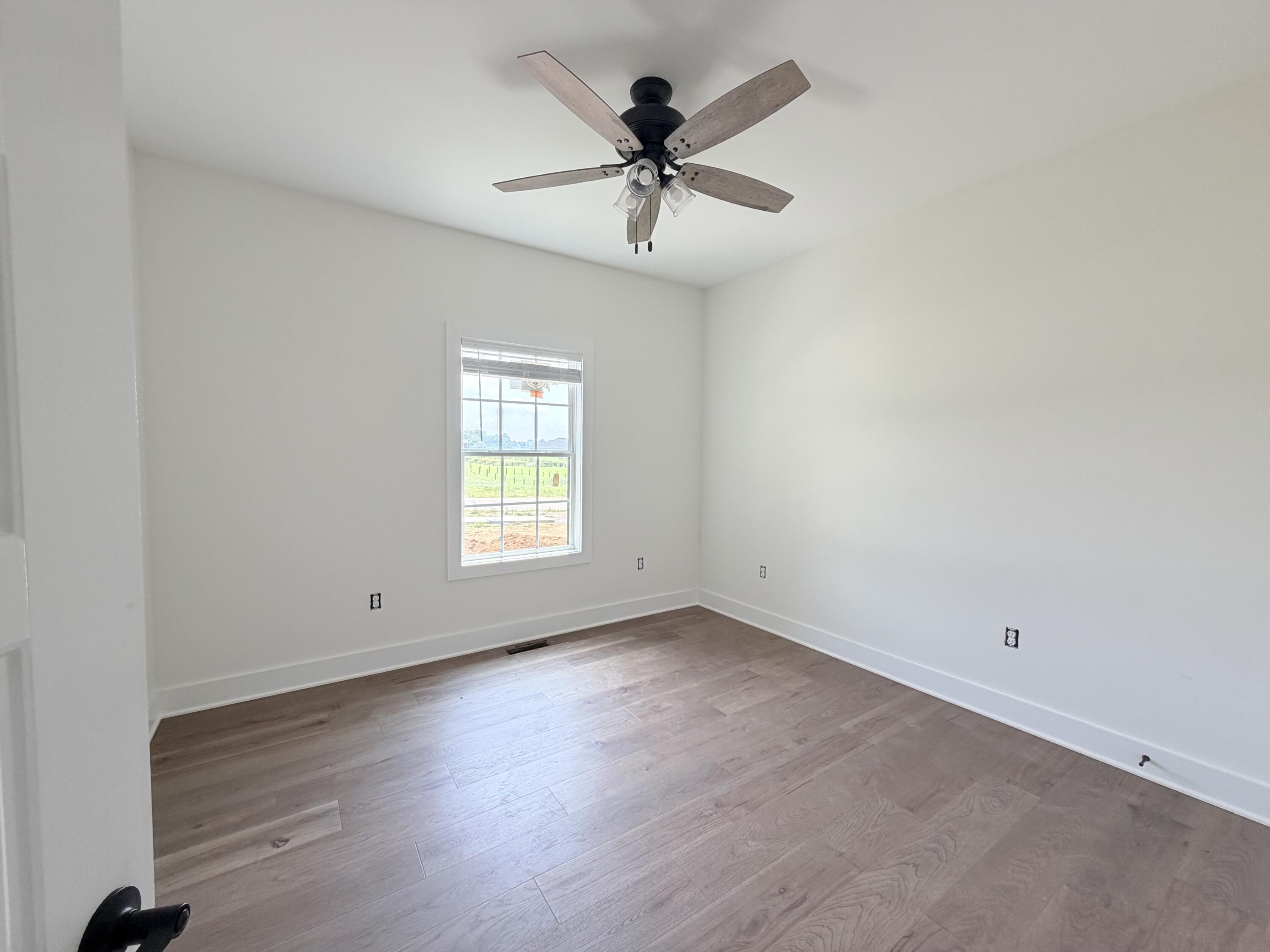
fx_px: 514
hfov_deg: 102.1
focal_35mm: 14
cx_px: 635
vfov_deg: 85.7
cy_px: 476
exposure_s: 1/121
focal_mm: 2.22
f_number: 2.2
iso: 100
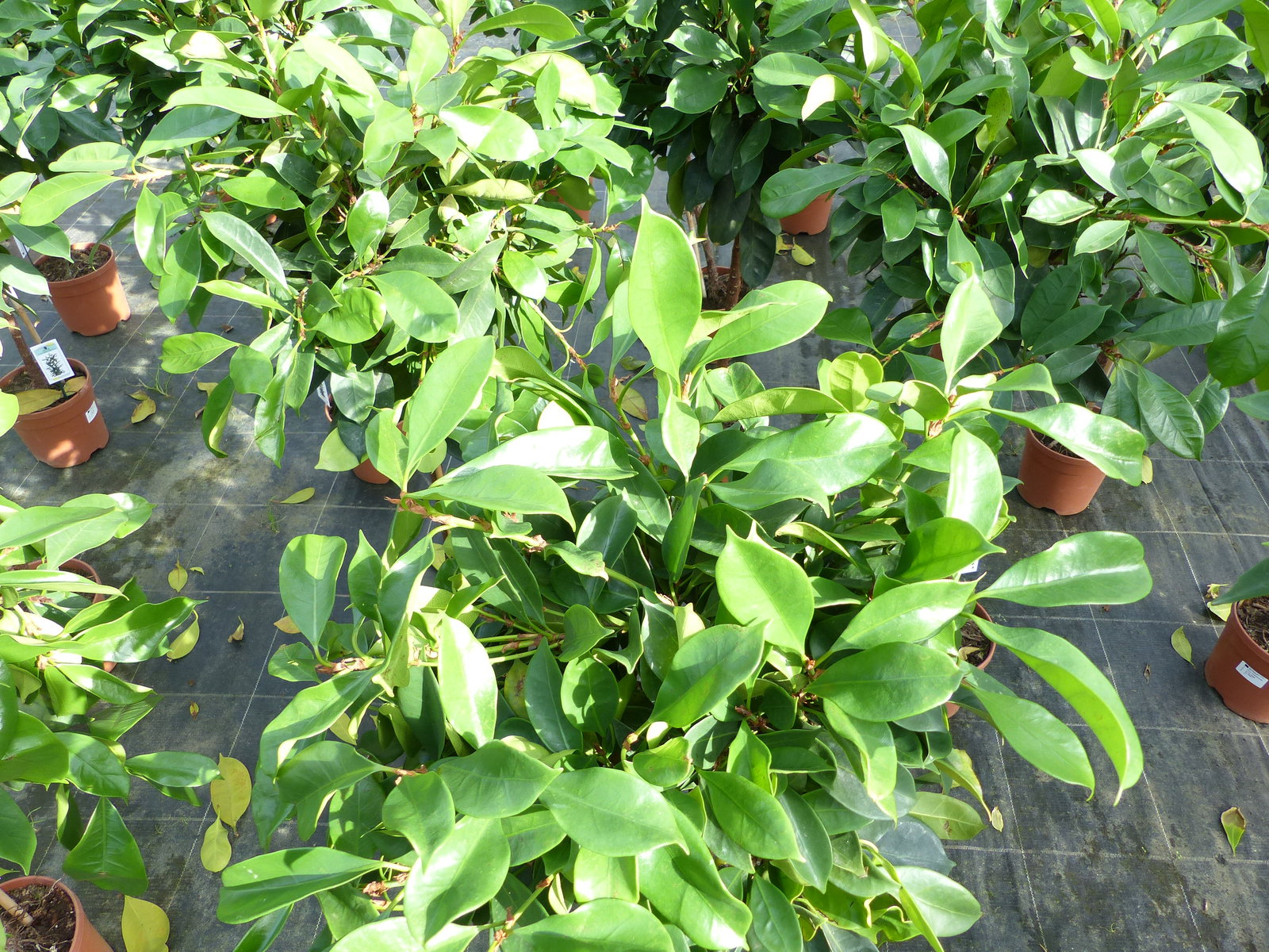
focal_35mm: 25
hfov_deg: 69.4
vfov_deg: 54.9
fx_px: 916
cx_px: 634
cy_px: 476
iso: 100
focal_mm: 4.5
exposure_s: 1/125
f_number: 2.8
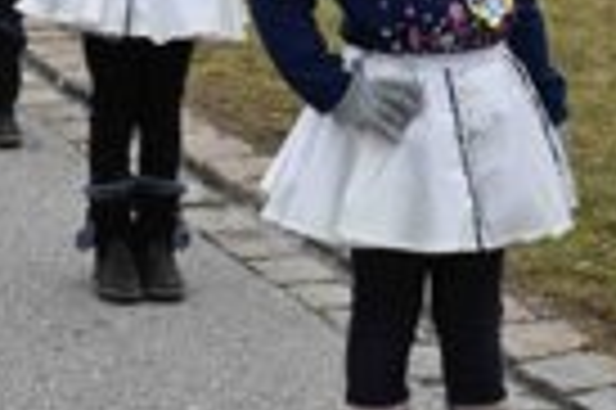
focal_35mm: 167
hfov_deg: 12.3
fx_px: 2854
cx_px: 135
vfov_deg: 8.2
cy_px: 54
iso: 2500
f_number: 10
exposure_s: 1/1600
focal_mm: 57
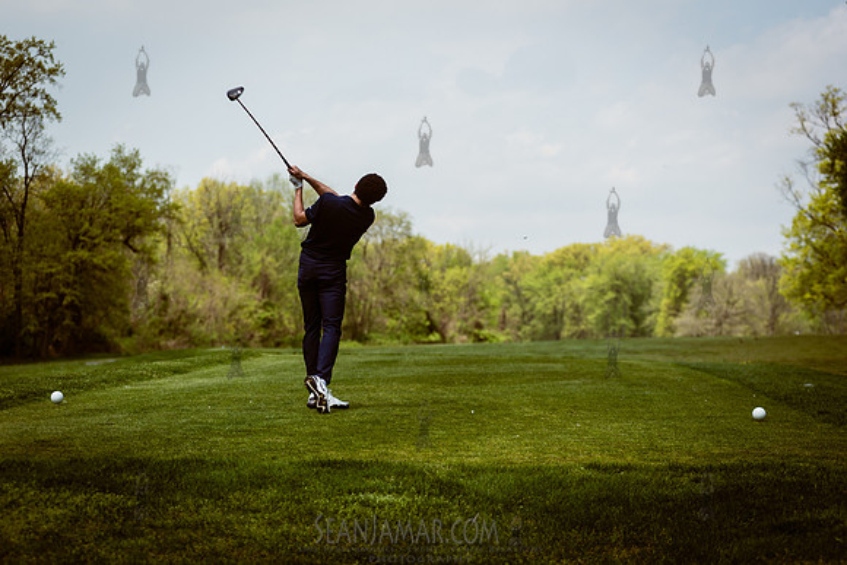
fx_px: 2024
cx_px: 424
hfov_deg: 23.6
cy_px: 282
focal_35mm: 86
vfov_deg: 15.9
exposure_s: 1/1000
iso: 100
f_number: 3.5
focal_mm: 86
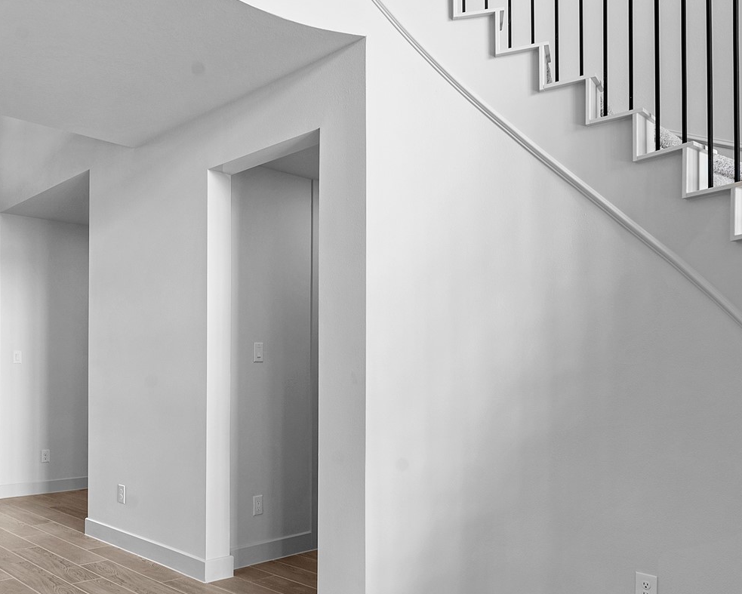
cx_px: 236
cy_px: 367
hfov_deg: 58.8
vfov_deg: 49.6
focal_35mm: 29
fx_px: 637
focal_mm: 14
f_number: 9
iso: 250
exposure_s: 1/40
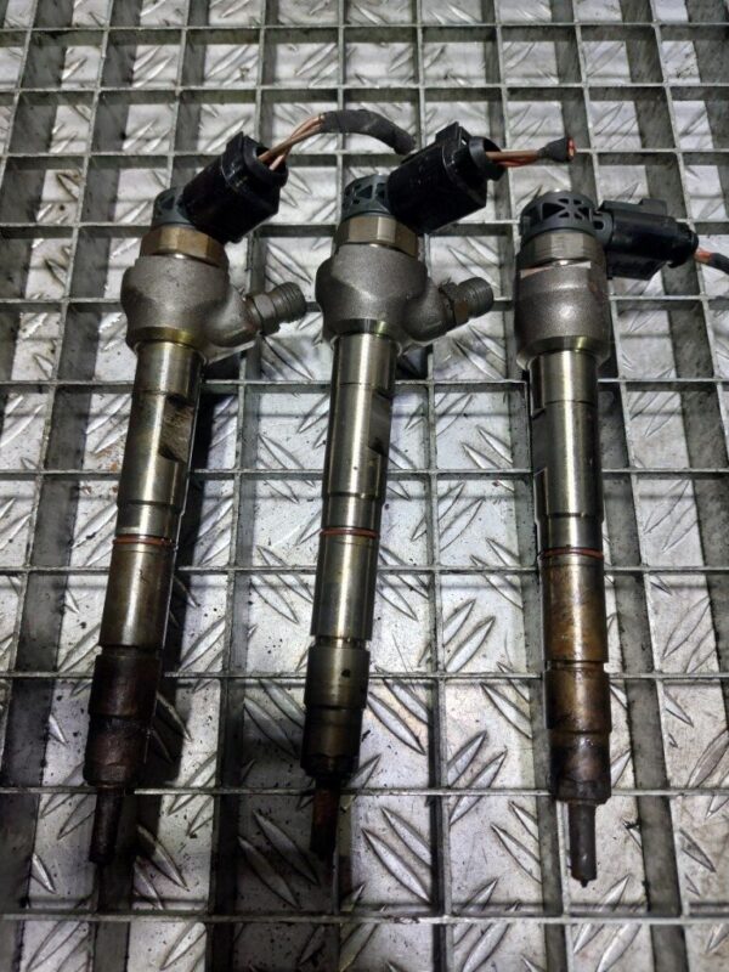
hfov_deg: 54.9
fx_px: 702
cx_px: 364
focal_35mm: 25
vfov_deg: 69.4
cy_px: 486
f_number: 1.8
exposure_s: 1/50
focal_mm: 5.23
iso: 80
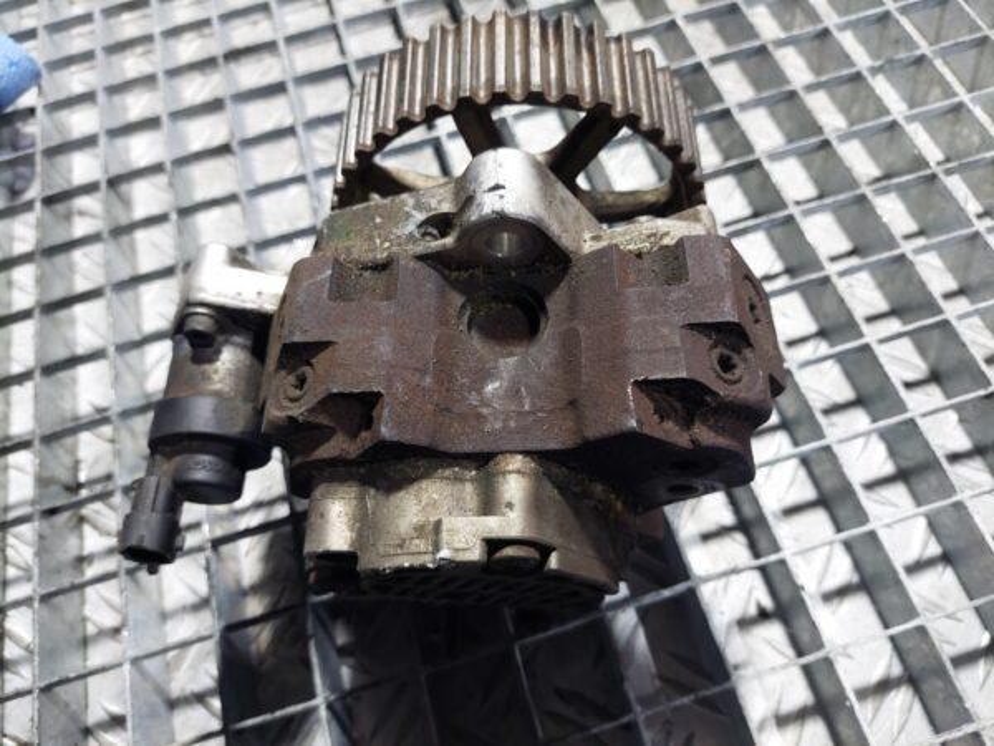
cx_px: 497
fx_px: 718
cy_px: 373
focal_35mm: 25
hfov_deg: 69.4
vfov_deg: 54.9
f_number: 1.8
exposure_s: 1/50
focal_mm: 5.23
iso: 200
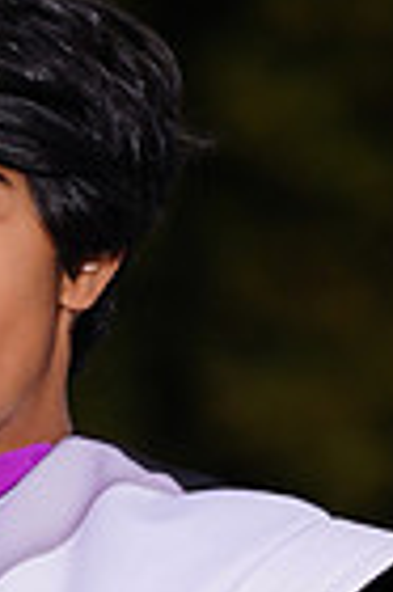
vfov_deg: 2.5
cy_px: 850
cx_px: -78
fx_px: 13460
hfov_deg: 1.7
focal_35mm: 820
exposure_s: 1/160
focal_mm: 198
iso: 200
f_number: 5.6
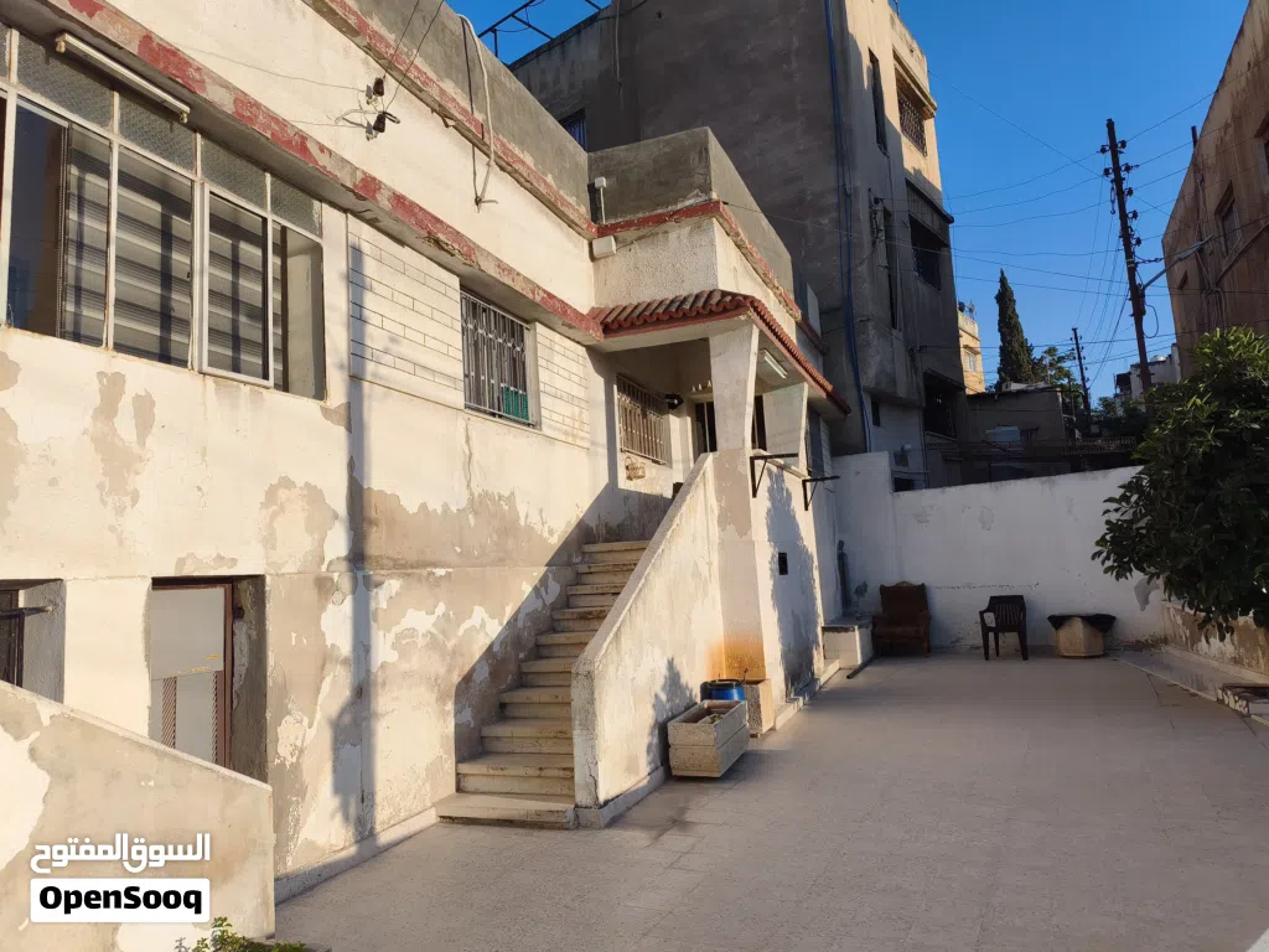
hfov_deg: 73.9
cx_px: 634
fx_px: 843
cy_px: 476
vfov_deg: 58.9
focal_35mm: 23
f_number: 1.7
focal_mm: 6.06
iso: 50
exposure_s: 1/740
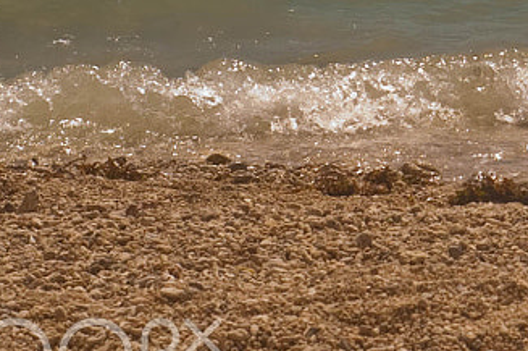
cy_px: -292
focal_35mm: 367
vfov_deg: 3.7
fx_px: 5375
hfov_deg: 5.5
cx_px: 1113
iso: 100
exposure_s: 1/320
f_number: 9
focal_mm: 50
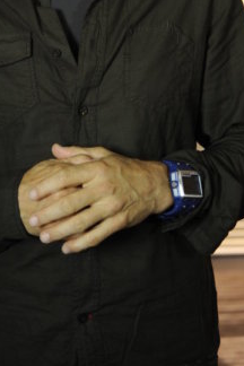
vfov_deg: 22.3
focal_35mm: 89
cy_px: 29
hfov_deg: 15.4
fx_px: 905
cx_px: 104
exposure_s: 1/160
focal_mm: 48
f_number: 2.8
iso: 1600
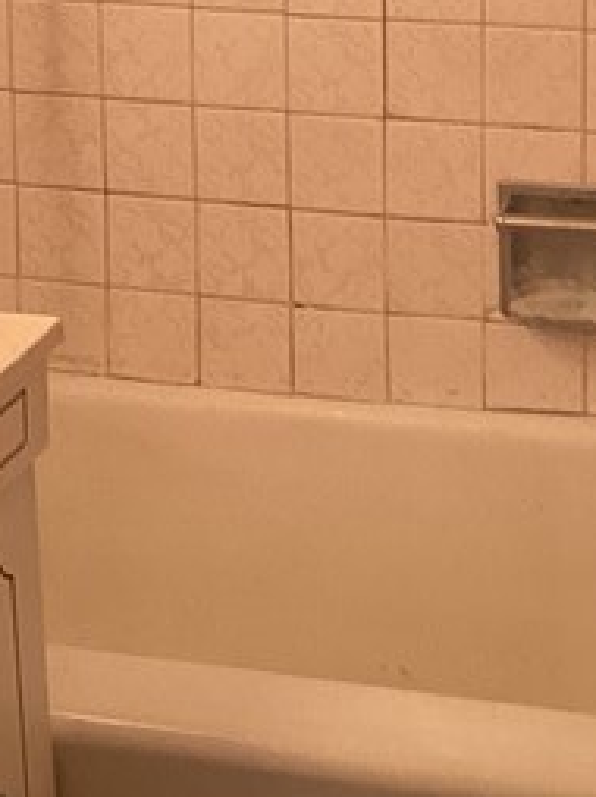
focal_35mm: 125
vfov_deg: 15.3
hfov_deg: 11.8
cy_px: -104
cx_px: 292
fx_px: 2874
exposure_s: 1/60
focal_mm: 3.3
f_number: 2.4
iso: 200
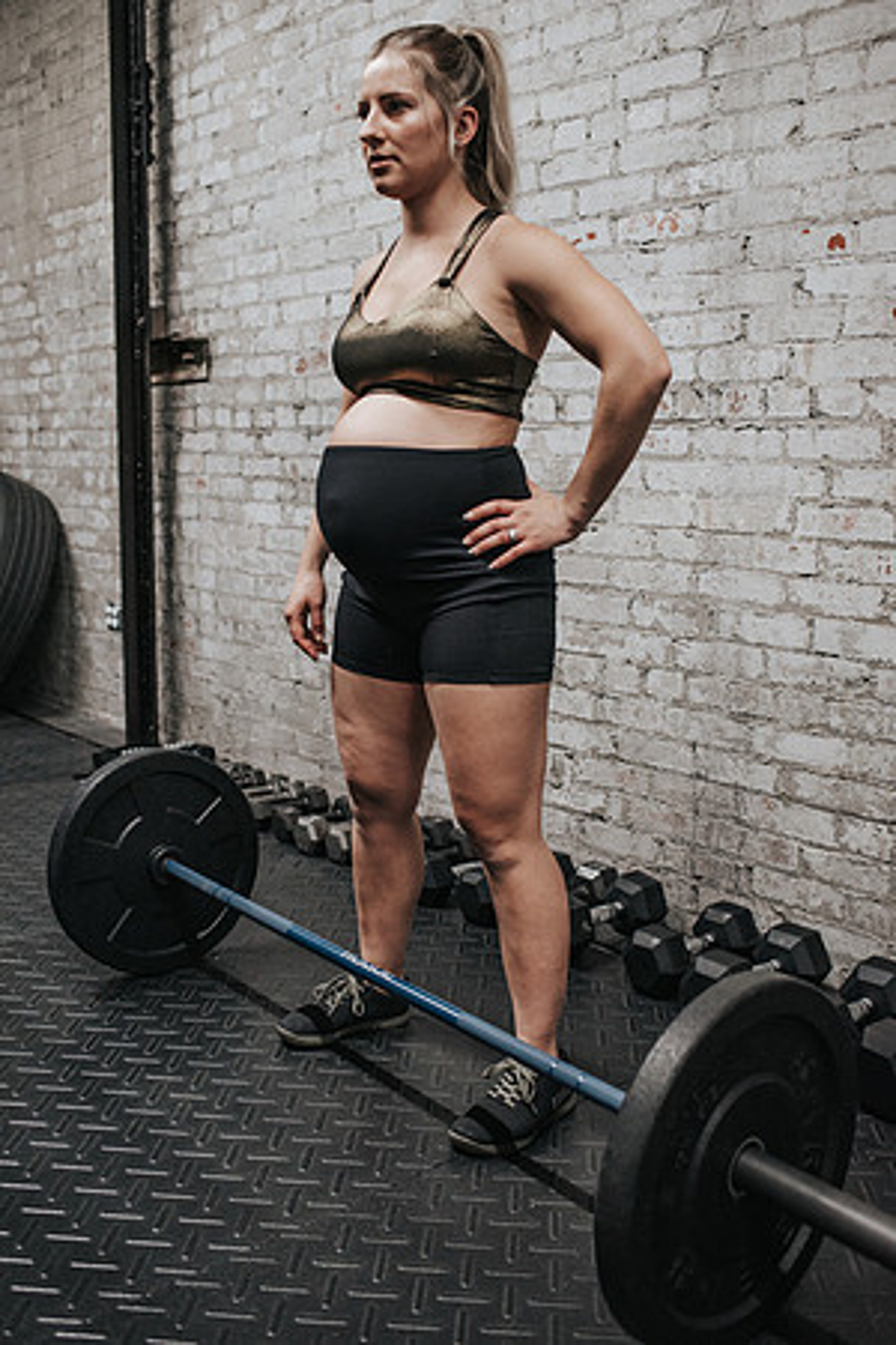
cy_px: 672
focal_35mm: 35
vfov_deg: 54.4
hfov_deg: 37.9
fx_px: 1307
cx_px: 448
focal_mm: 35
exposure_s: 1/250
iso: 800
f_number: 3.2
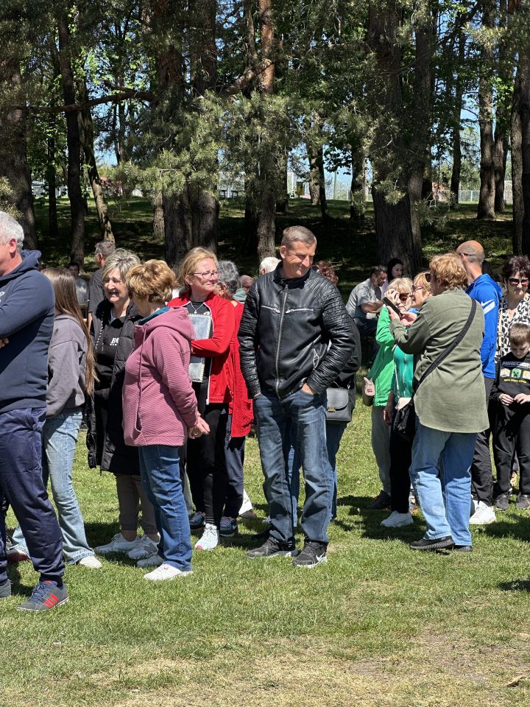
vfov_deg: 25.3
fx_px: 1572
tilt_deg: -2.3
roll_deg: -0.8
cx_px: 265
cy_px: 354
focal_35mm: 77
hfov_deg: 19.1
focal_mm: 9
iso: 32
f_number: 2.8
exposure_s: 1/315
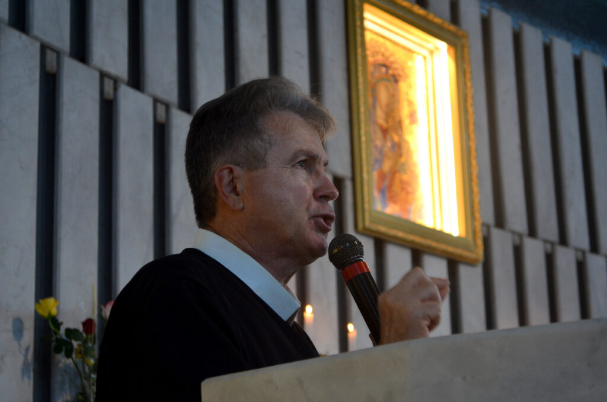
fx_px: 1312
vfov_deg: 17.4
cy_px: 201
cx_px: 304
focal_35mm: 78
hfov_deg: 26.0
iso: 800
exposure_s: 1/50
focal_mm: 52
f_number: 5.6
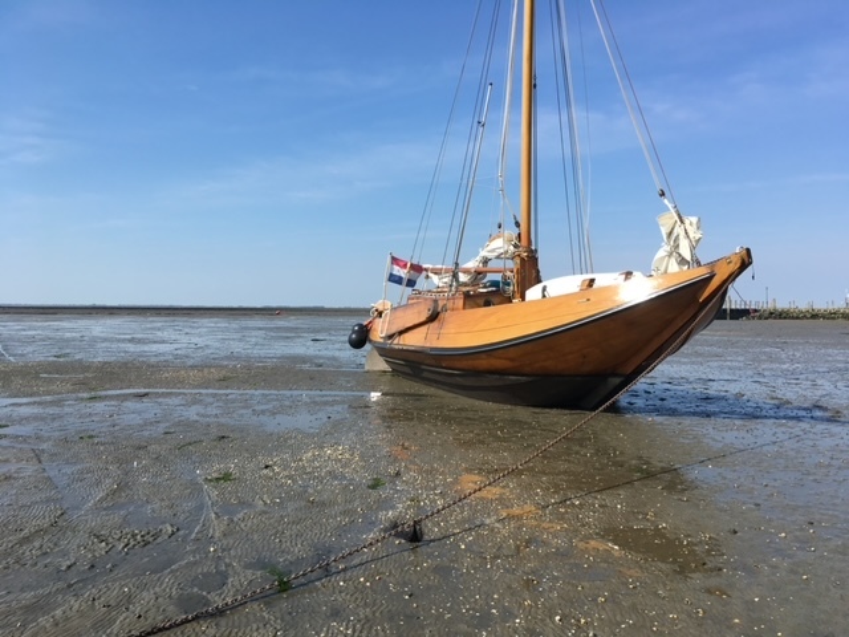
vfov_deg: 48.2
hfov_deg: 61.7
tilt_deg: -0.8
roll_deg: -1.5
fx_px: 711
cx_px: 424
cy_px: 318
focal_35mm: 29
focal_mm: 4.15
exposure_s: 1/1508
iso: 25
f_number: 2.2
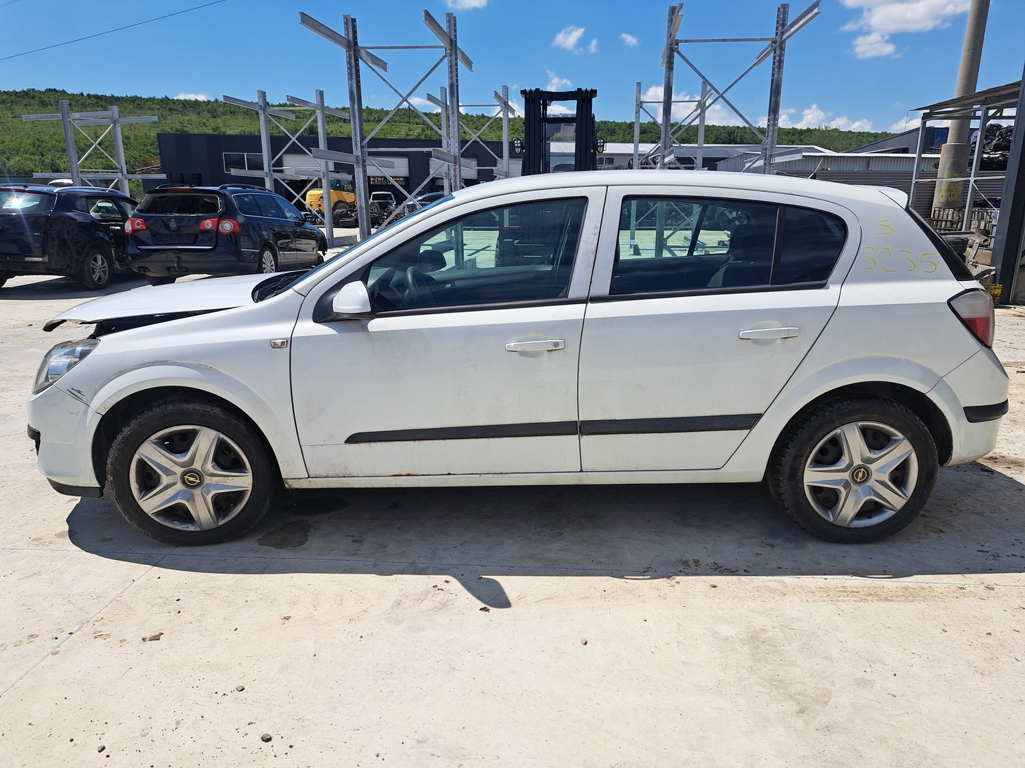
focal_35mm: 24
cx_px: 512
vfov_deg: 56.8
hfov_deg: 71.6
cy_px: 384
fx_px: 711
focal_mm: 5.23
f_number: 1.8
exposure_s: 1/1527
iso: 50
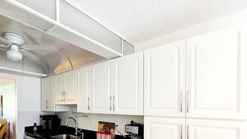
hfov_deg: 89.6
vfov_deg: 55.0
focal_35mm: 19
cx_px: 124
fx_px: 124
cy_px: 108
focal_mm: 2.2
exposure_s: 1/60.2
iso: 320
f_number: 2.2
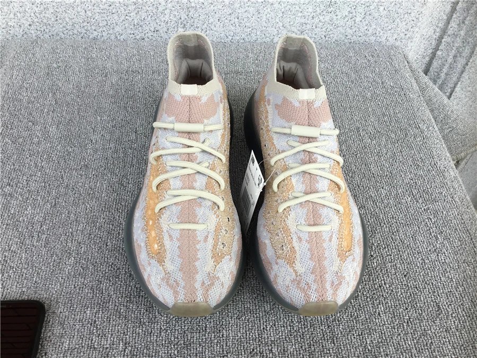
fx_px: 427
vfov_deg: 45.4
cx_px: 238
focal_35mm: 31
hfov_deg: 58.4
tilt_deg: -50.5
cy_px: 179
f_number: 2.4
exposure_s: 1/252
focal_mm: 3.3
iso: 25
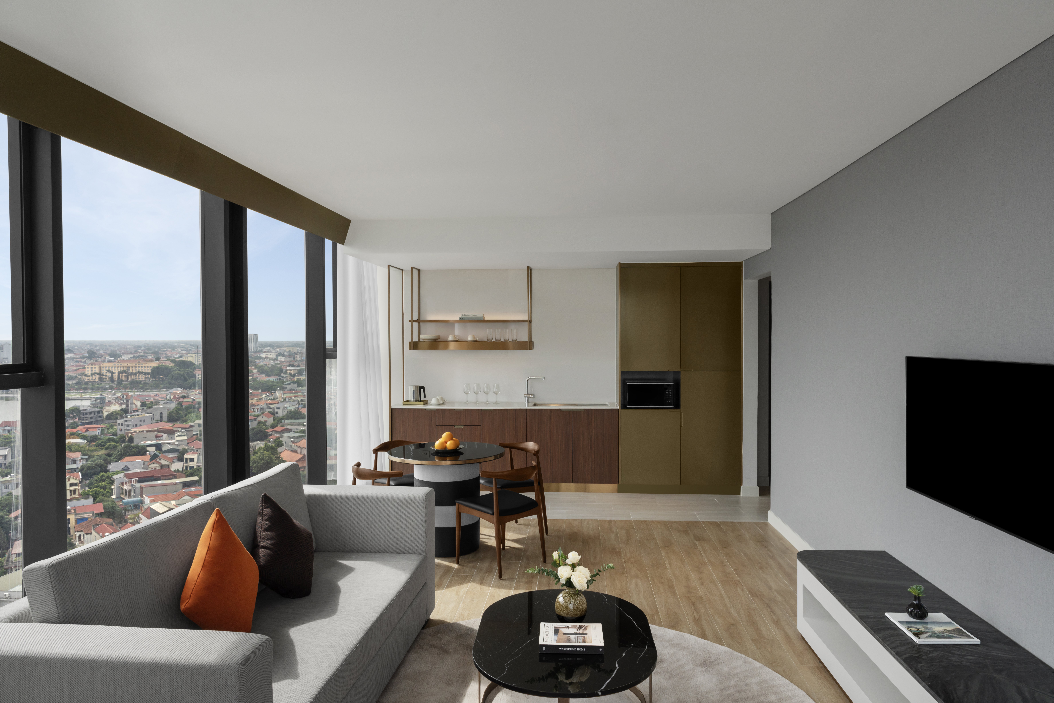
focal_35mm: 24
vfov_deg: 53.1
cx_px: 527
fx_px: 703
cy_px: 352
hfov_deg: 73.7
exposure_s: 1/125
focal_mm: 24
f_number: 11
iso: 250
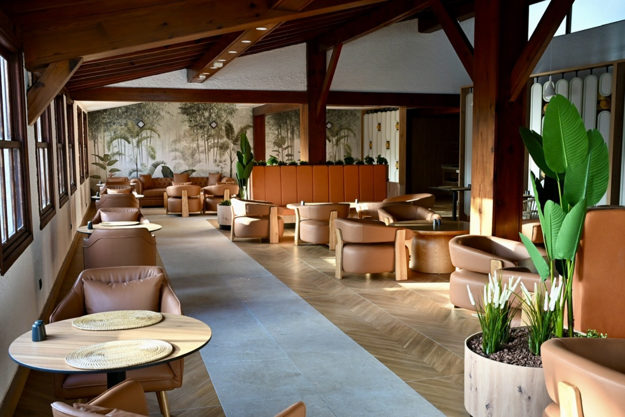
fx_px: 625
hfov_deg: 53.1
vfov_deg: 36.9
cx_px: 312
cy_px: 208
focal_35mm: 36
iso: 1600
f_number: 9
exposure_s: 1/60
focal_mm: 36
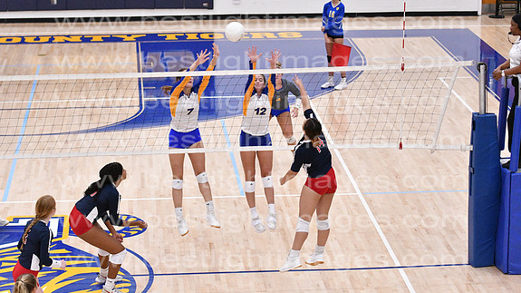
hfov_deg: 19.3
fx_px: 1533
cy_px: 122
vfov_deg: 10.9
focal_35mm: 111
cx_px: 262
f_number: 3.2
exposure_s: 1/1000
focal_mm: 70
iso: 6400
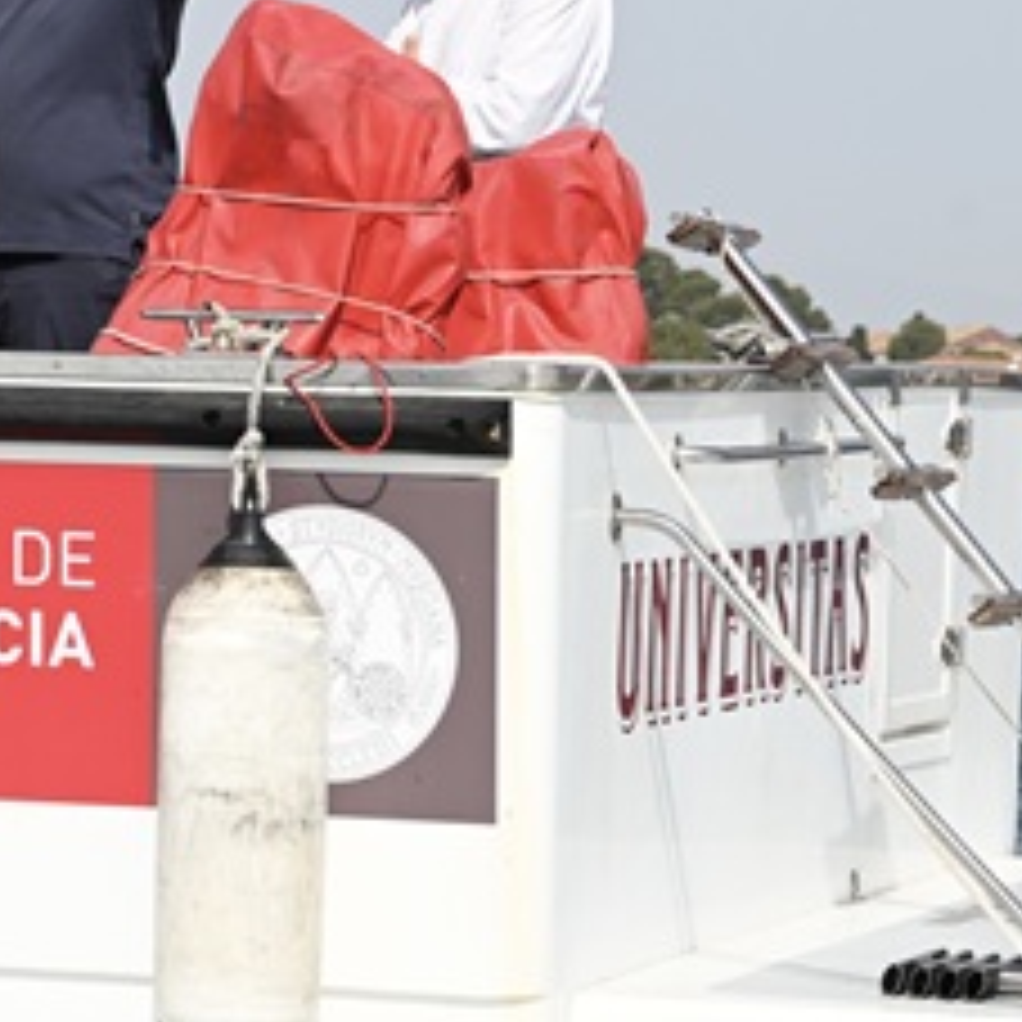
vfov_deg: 8.3
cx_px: -95
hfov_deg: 8.3
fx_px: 7015
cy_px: 187
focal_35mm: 210
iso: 64
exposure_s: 1/200
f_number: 9
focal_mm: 70
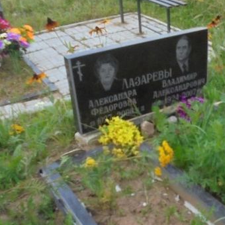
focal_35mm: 54
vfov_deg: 31.3
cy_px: 154
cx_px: 180
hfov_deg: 30.8
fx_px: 397
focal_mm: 4.6
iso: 400
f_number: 3.5
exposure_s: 1/200
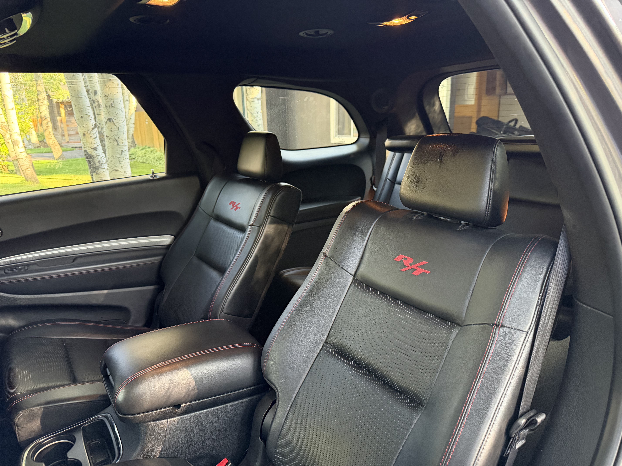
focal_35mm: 24
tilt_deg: -16.1
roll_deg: +1.6
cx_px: 311
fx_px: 431
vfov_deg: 56.8
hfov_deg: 71.6
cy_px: 233
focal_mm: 6.76
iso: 800
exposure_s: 1/60
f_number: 1.78
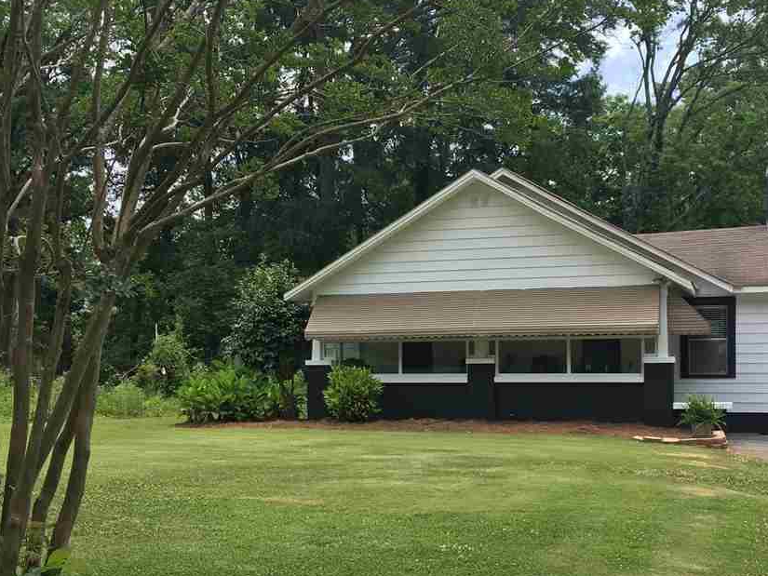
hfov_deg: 42.0
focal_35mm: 45
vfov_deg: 32.0
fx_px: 999
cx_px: 443
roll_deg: +1.7
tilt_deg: -0.7
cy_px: 365
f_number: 2.2
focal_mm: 4.15
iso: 25
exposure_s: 1/705
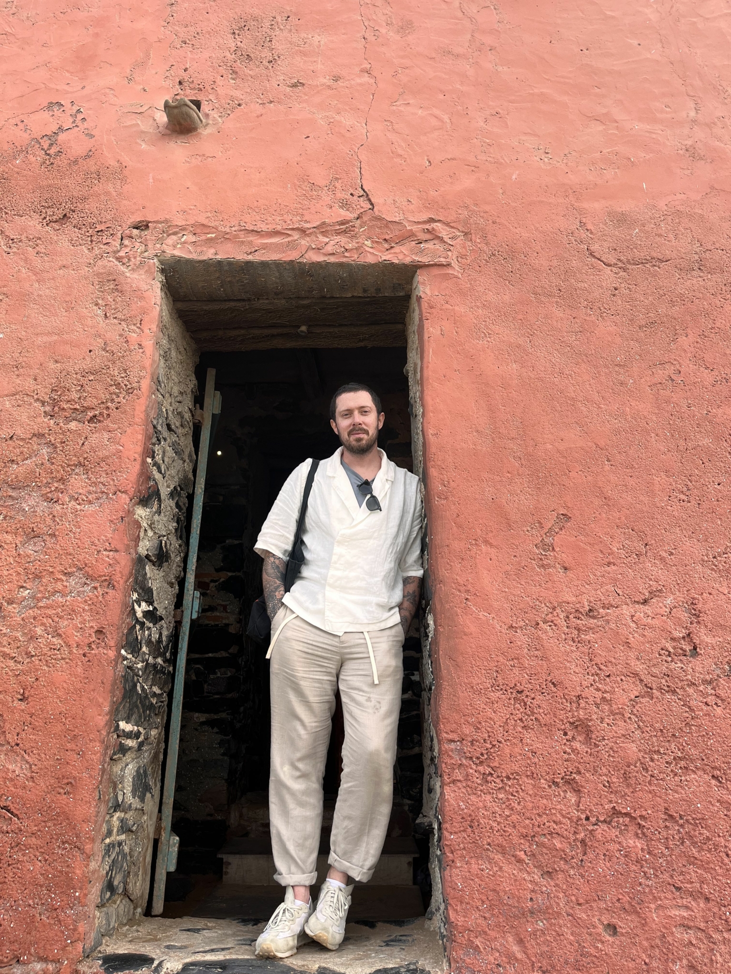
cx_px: 366
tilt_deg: +25.6
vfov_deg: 67.3
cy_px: 487
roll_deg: -2.2
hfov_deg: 53.1
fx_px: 732
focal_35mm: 26
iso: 50
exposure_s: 1/657
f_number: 1.6
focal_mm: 5.1
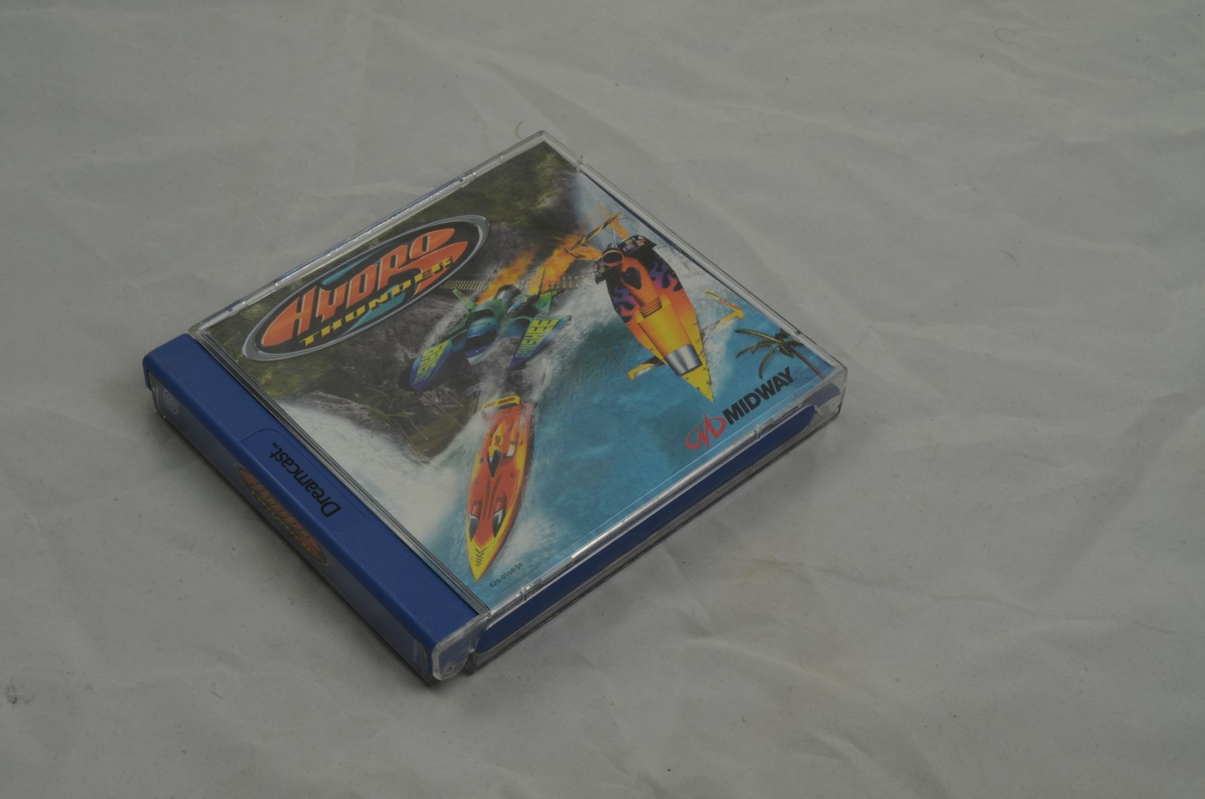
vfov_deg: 22.5
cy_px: 400
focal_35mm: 60
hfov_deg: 33.5
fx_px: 2005
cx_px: 602
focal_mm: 40
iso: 100
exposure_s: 1/3
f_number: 20
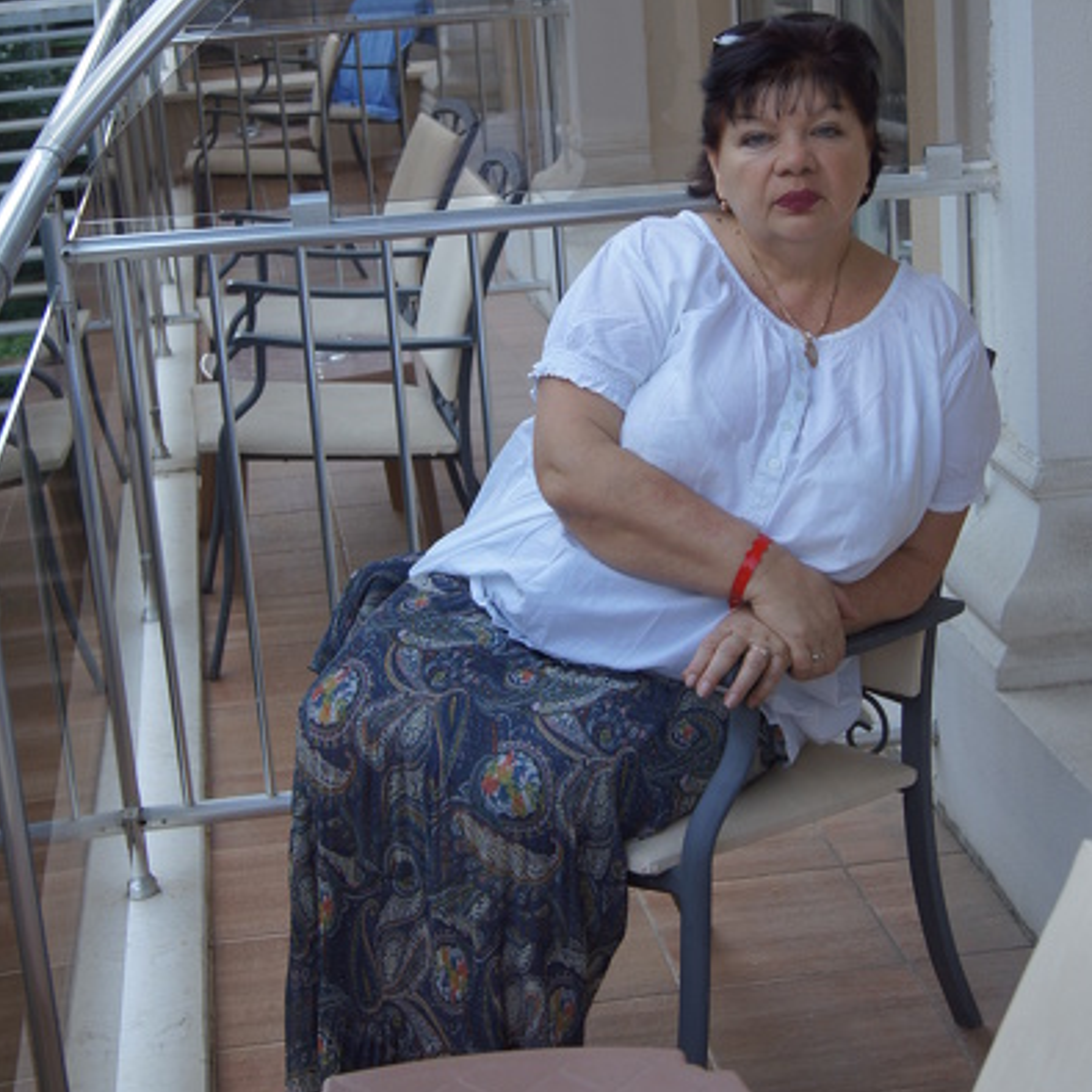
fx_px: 2414
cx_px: 546
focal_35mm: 68
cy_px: 406
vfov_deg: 25.4
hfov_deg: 25.5
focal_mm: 35
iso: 100
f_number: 5
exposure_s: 1/80
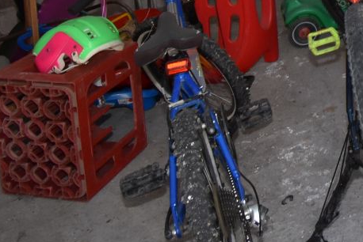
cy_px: -144
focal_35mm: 53
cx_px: 481
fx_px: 535
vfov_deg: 20.8
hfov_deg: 29.5
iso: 800
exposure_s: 1/125
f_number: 5.6
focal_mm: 10
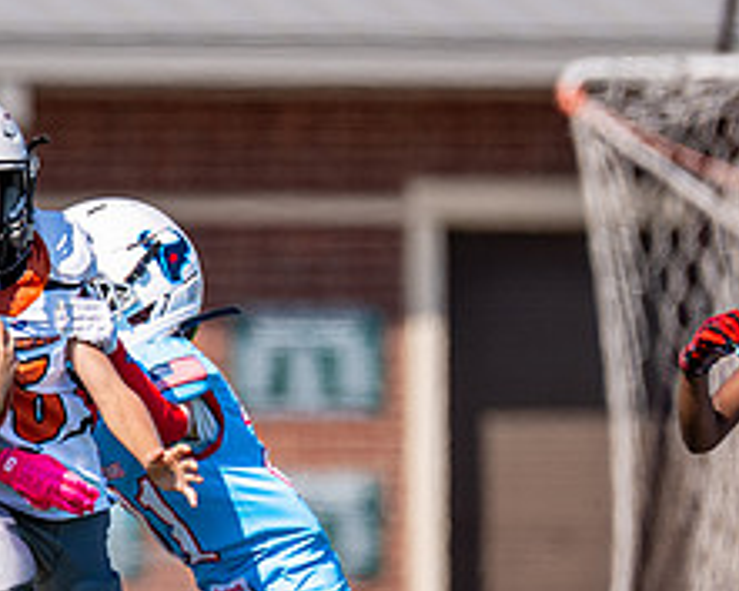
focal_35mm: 956
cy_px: 316
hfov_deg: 2.0
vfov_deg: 1.6
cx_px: -116
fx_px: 20918
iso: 100
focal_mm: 200
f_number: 2.8
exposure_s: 1/3200
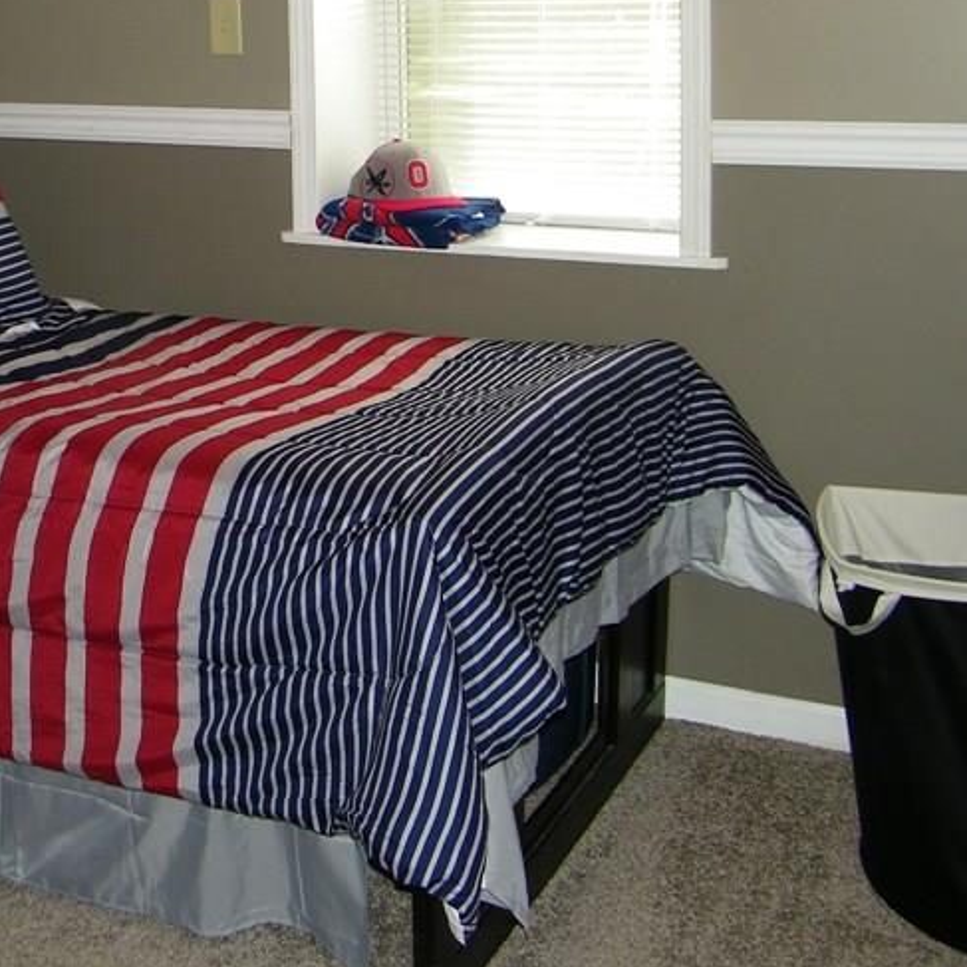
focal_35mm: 52
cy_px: 210
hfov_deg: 31.9
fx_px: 1643
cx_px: 189
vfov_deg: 32.0
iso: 80
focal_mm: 5
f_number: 3.5
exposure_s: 1/30
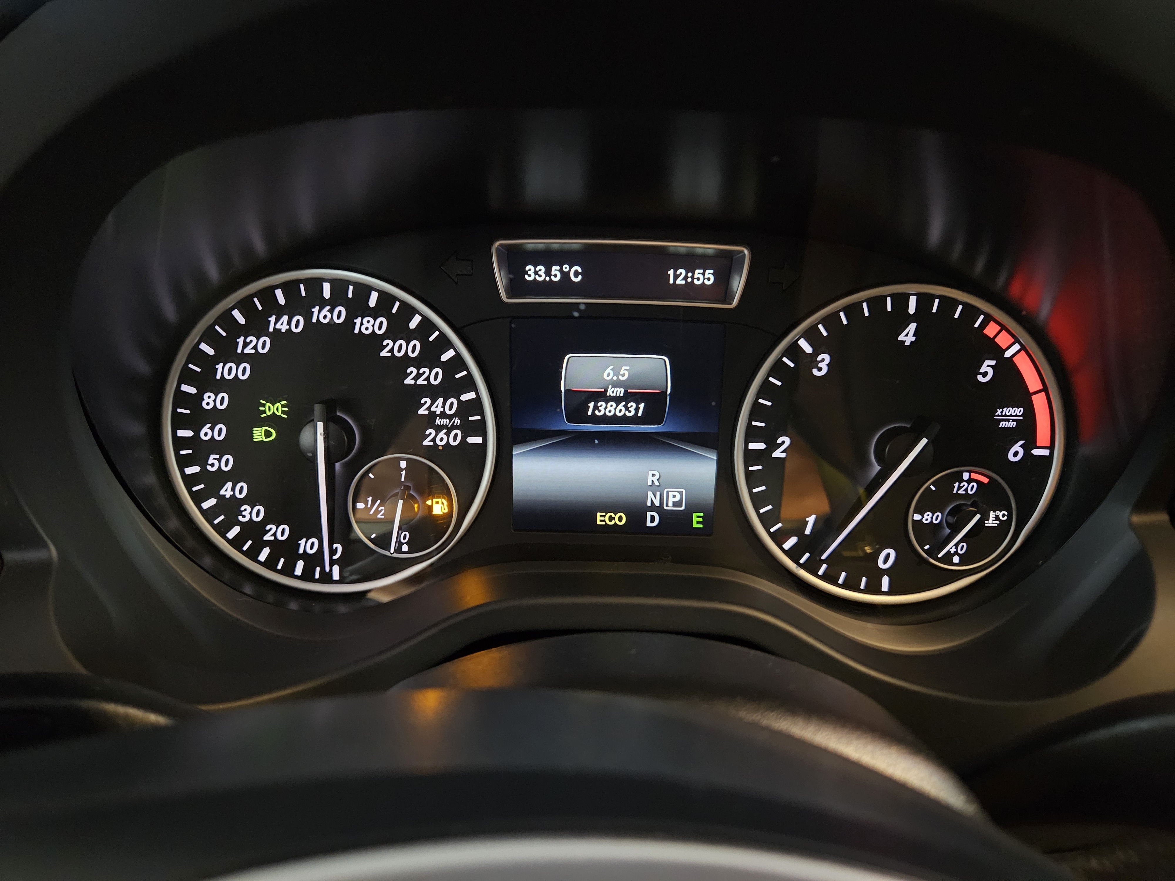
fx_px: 781
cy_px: 440
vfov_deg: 58.9
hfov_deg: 73.9
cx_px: 588
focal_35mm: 23
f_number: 1.8
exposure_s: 1/25
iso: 1250
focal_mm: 5.4
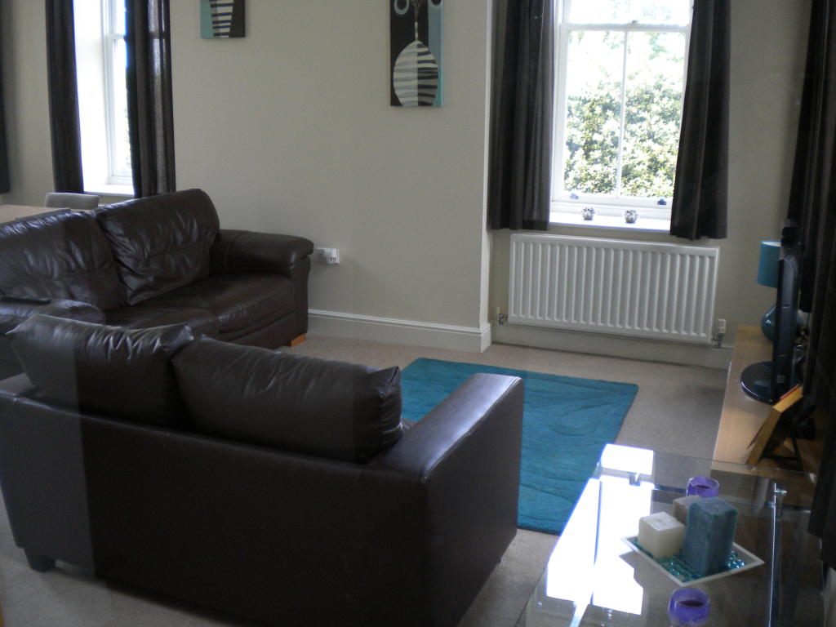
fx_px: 845
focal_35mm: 35
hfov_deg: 52.6
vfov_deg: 40.7
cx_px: 418
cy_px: 314
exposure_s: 1/63.8
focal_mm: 6.3
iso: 179
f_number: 3.1
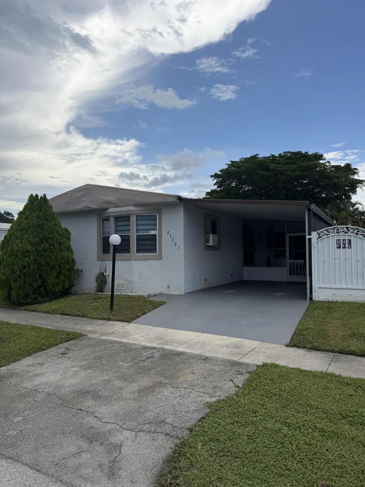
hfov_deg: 56.8
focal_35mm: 24
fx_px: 337
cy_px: 244
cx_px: 182
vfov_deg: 71.6
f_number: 1.78
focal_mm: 6.76
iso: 80
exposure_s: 1/3425
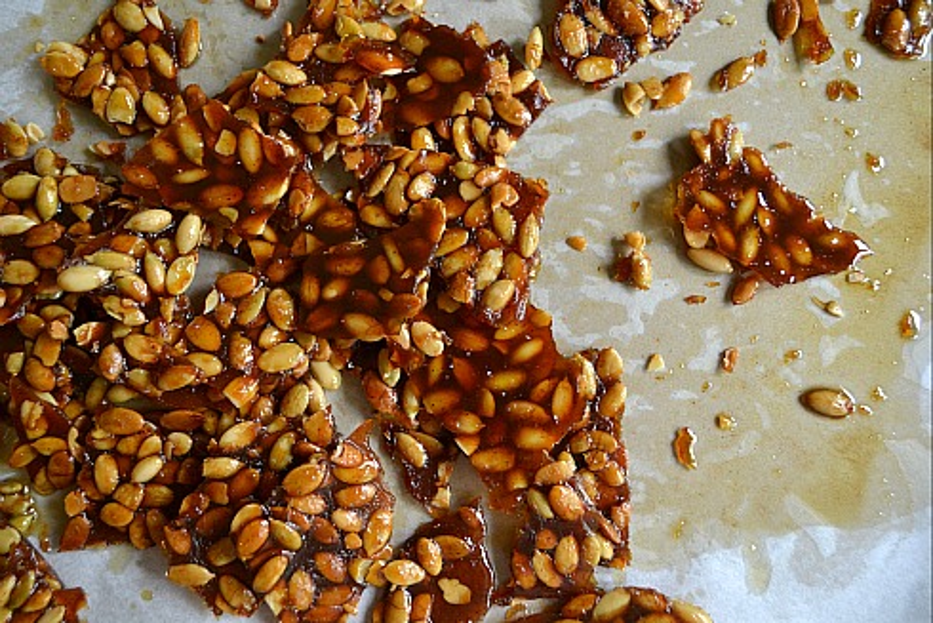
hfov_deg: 53.1
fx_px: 933
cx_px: 466
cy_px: 312
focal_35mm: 36
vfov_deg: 36.9
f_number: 4
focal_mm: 24
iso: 400
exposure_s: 1/60
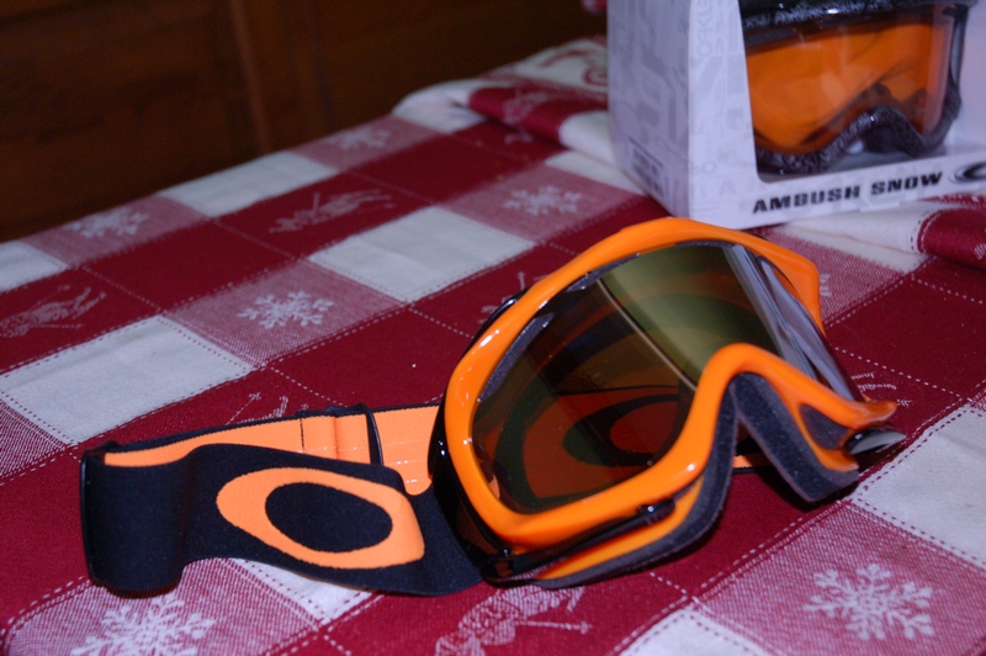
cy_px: 328
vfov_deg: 23.7
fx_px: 1560
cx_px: 493
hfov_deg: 35.1
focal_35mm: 57
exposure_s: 1/60
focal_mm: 38
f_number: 4.2
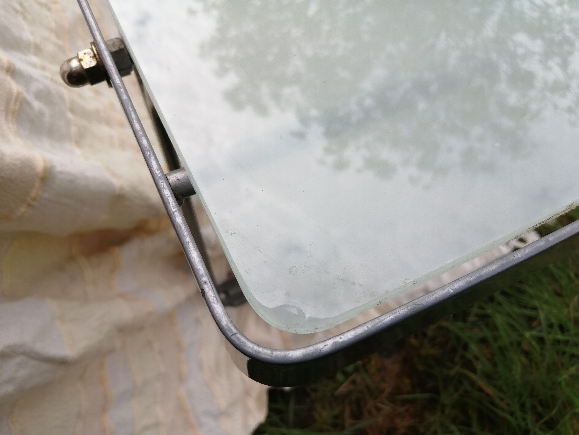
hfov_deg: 67.3
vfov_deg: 53.1
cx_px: 290
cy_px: 218
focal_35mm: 26
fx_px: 435
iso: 50
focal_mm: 3.6
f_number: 1.8
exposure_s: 1/822
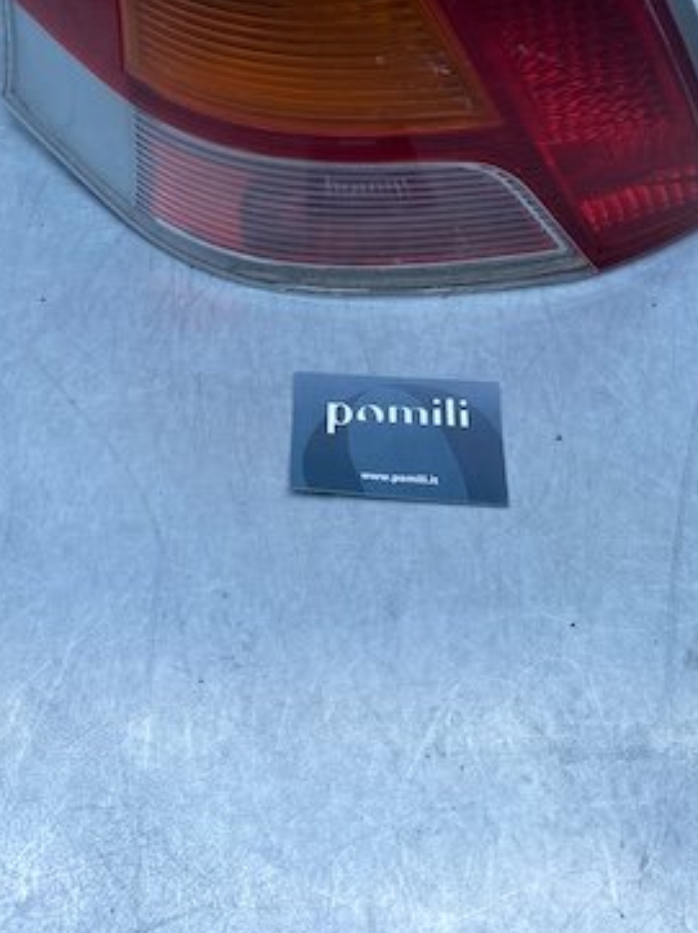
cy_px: 124
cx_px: 314
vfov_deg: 38.9
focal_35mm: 46
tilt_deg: -43.8
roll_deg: -5.4
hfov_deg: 31.5
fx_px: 1238
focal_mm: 4.25
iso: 32
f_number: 1.8
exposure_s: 1/822
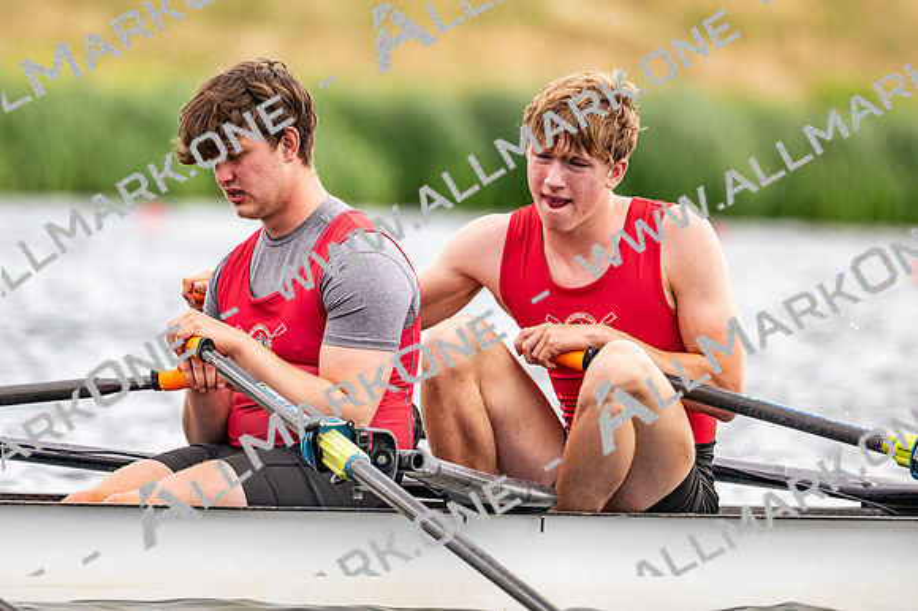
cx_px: 459
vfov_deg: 2.3
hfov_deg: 3.4
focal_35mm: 600
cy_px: 306
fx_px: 15291
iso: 640
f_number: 4.5
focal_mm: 400
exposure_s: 1/2500
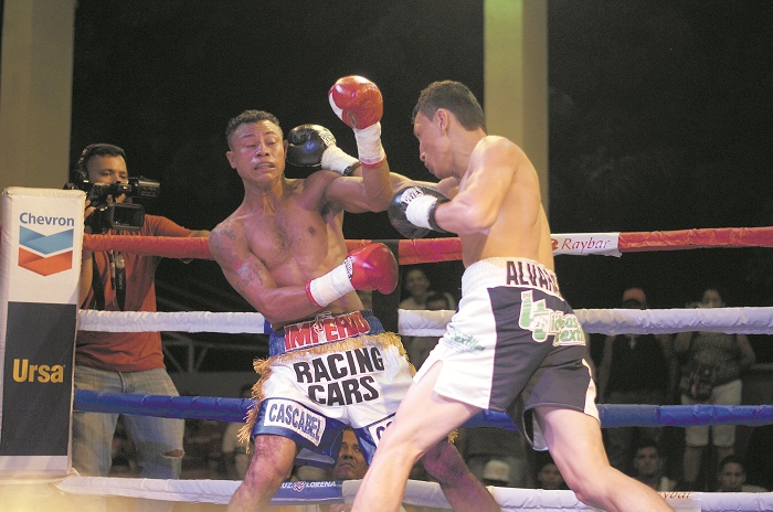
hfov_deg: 27.0
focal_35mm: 75
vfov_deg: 18.1
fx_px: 1607
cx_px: 386
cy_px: 256
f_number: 1.8
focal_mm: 50
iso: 400
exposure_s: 1/500
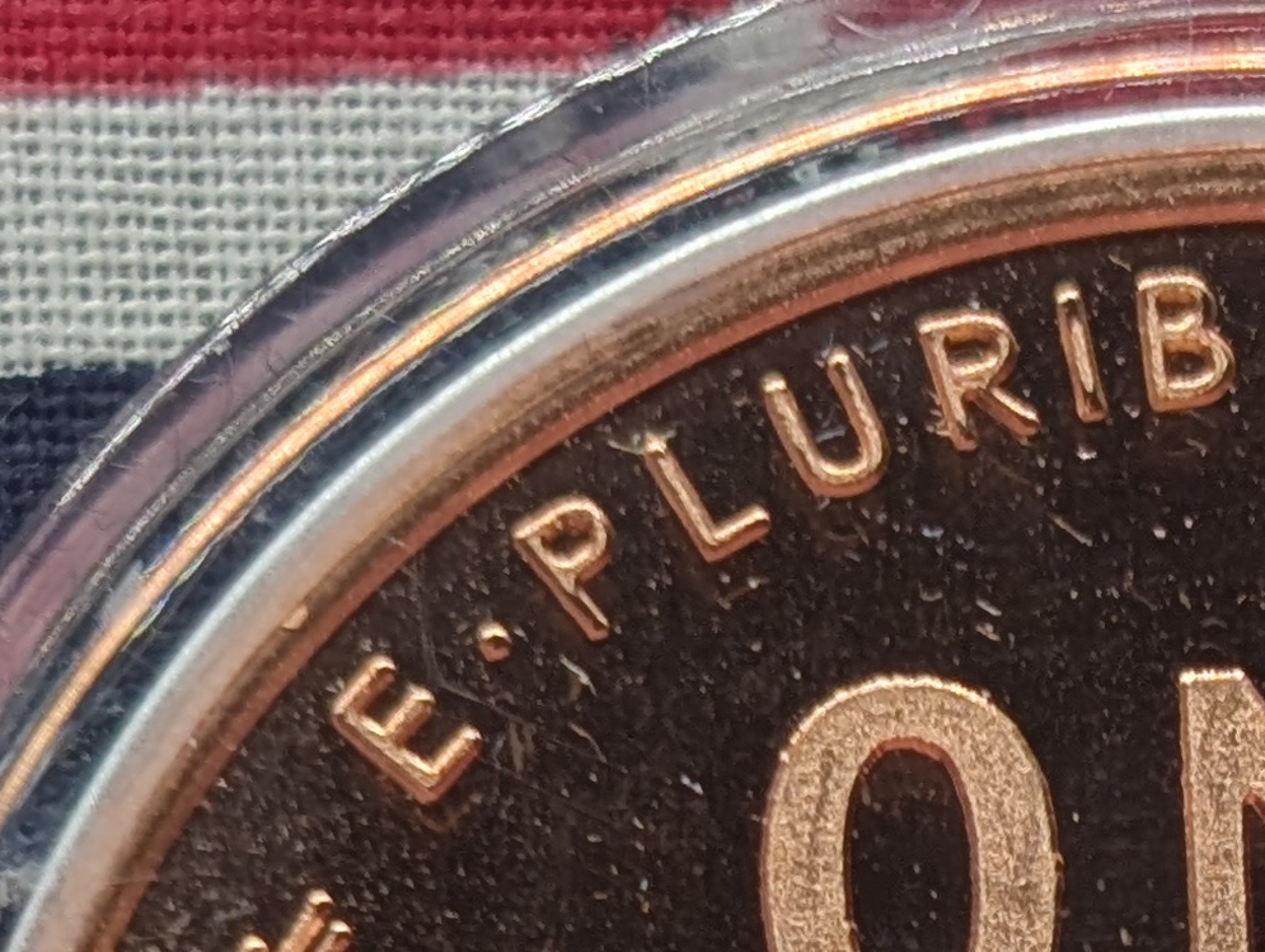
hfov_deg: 9.7
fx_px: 7355
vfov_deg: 7.2
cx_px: 1316
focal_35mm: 201
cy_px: 1669
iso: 20
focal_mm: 6.9
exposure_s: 1/27.3
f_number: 1.68
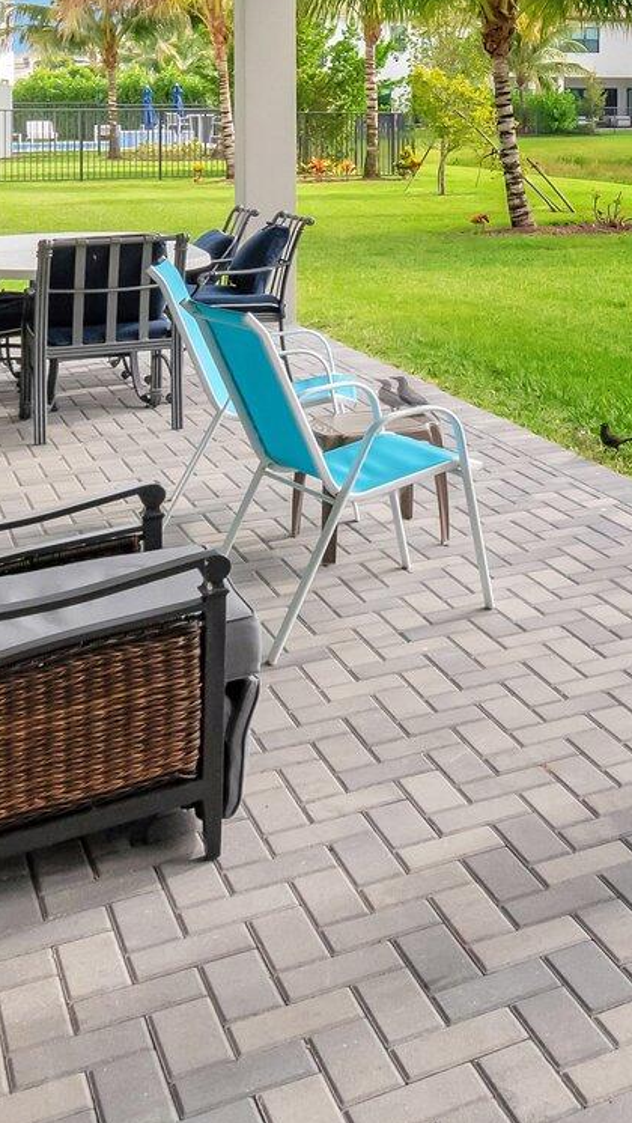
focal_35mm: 46
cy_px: 121
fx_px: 1370
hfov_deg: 22.9
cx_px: 837
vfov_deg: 41.2
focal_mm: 11
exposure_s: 1/2500
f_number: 8
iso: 1100
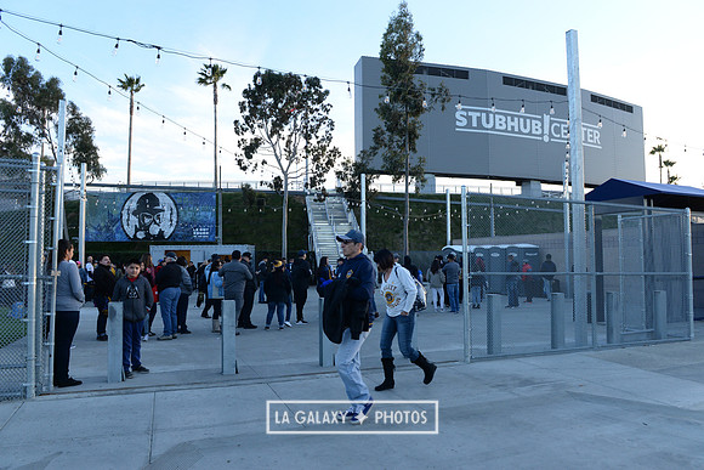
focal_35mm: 24
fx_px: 469
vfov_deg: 53.2
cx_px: 352
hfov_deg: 73.7
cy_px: 235
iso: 800
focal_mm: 24
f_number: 8
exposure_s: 1/250
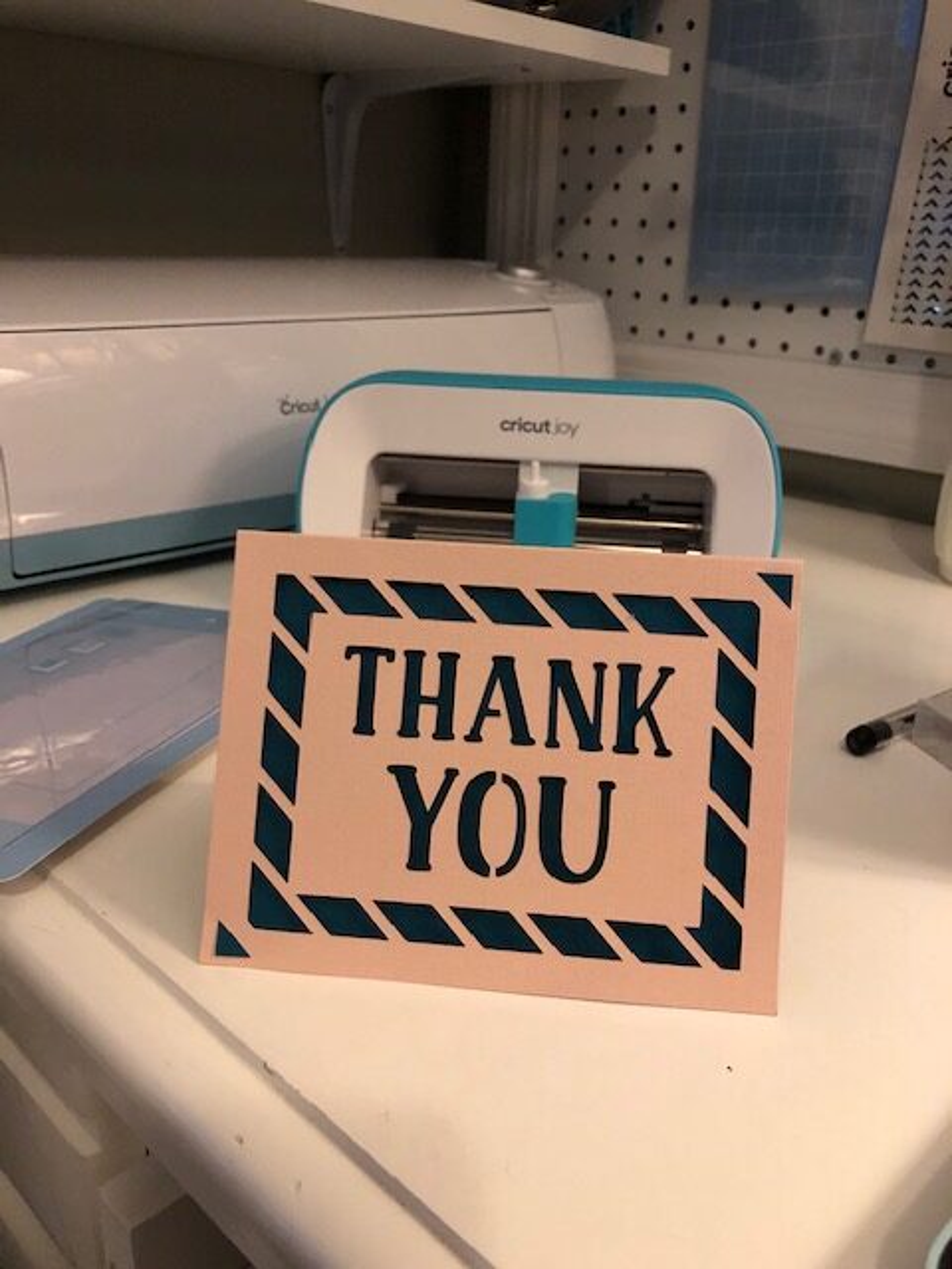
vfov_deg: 63.4
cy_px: 634
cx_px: 476
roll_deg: -1.6
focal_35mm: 28
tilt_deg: -21.0
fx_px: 1027
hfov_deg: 49.7
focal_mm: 3.99
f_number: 1.8
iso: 100
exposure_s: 1/15
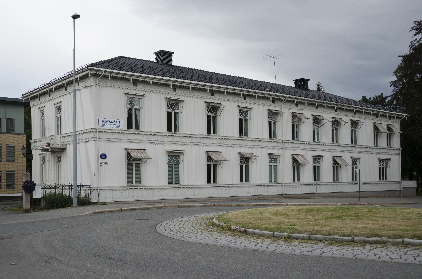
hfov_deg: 49.7
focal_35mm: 39
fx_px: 456
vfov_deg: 34.0
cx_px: 211
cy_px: 140
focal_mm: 26
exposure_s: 1/640
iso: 200
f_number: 5.6
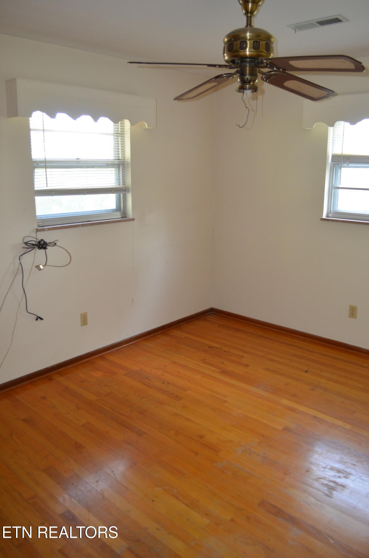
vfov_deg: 67.5
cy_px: 279
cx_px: 184
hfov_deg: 47.7
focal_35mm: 27
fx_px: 417
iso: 560
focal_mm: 18
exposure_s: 1/60
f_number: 3.5
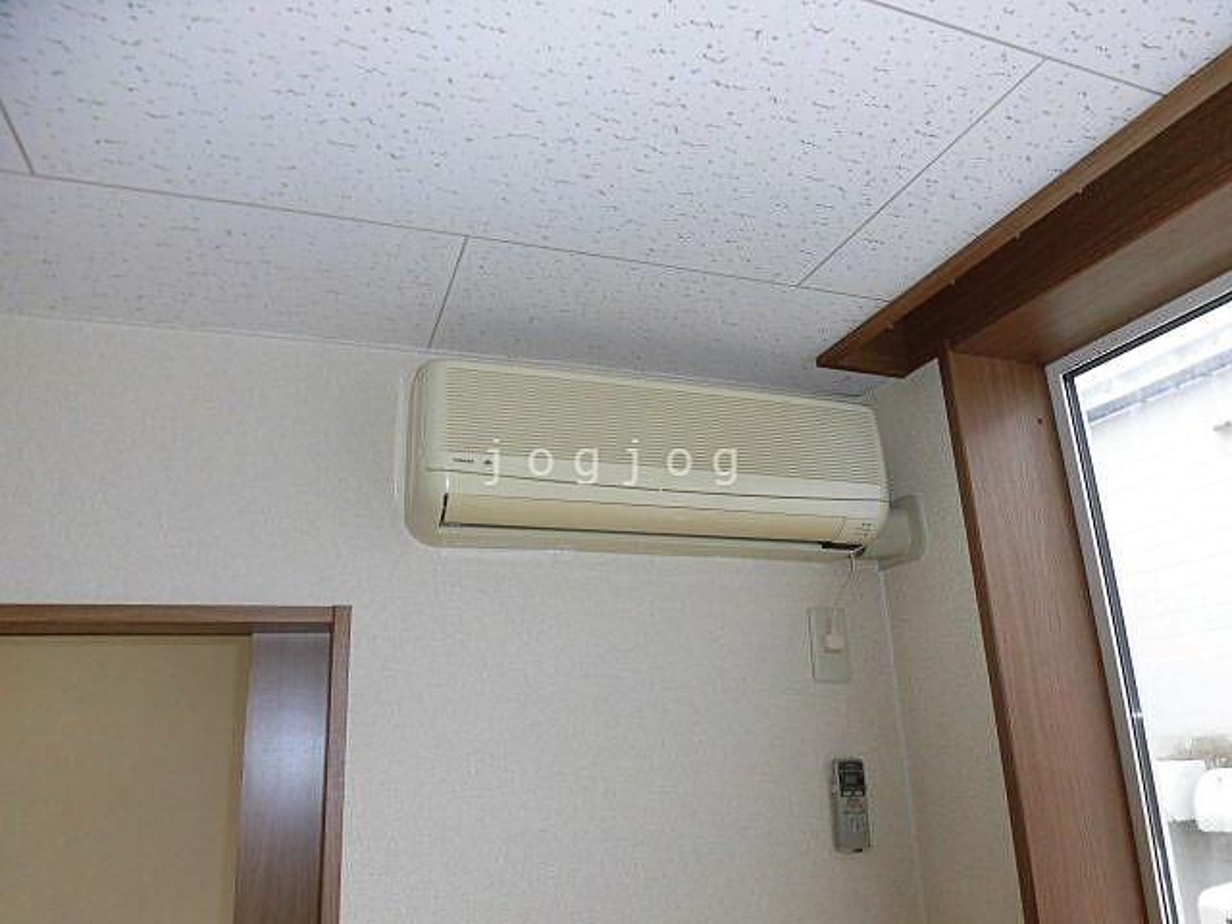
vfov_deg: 56.8
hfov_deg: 71.6
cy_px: 462
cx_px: 616
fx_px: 854
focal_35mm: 24
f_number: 3.1
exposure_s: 1/50
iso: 100
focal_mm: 4.3
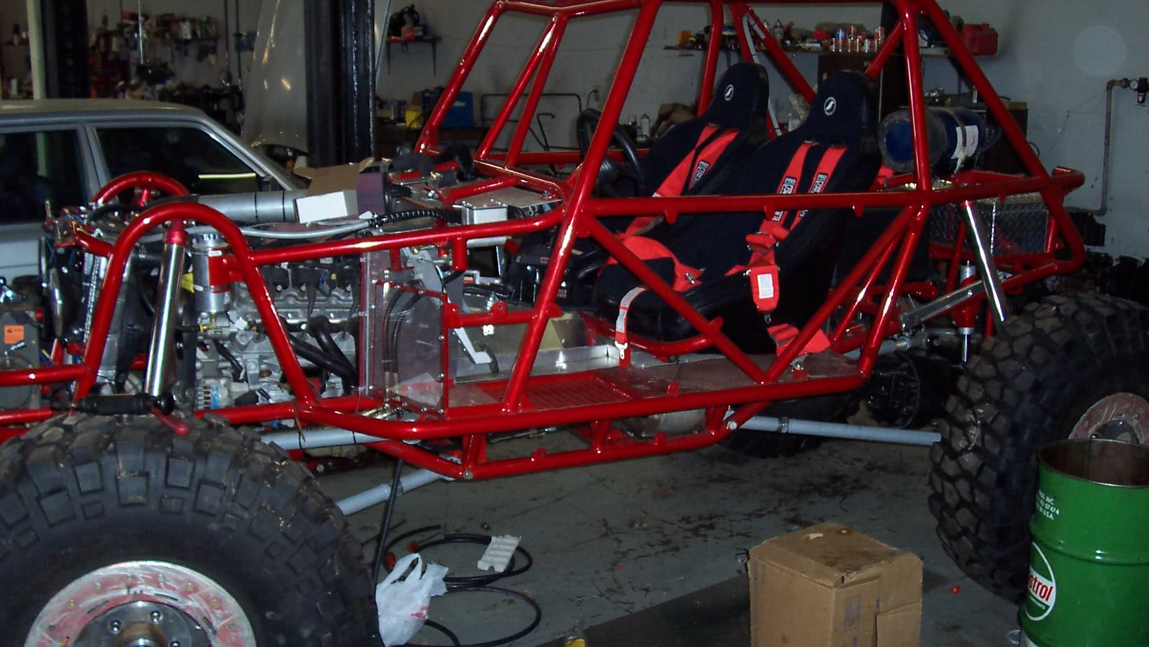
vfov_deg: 29.0
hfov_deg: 49.4
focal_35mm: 41
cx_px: 582
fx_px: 1249
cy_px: 336
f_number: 2.8
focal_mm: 5.6
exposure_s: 1/60
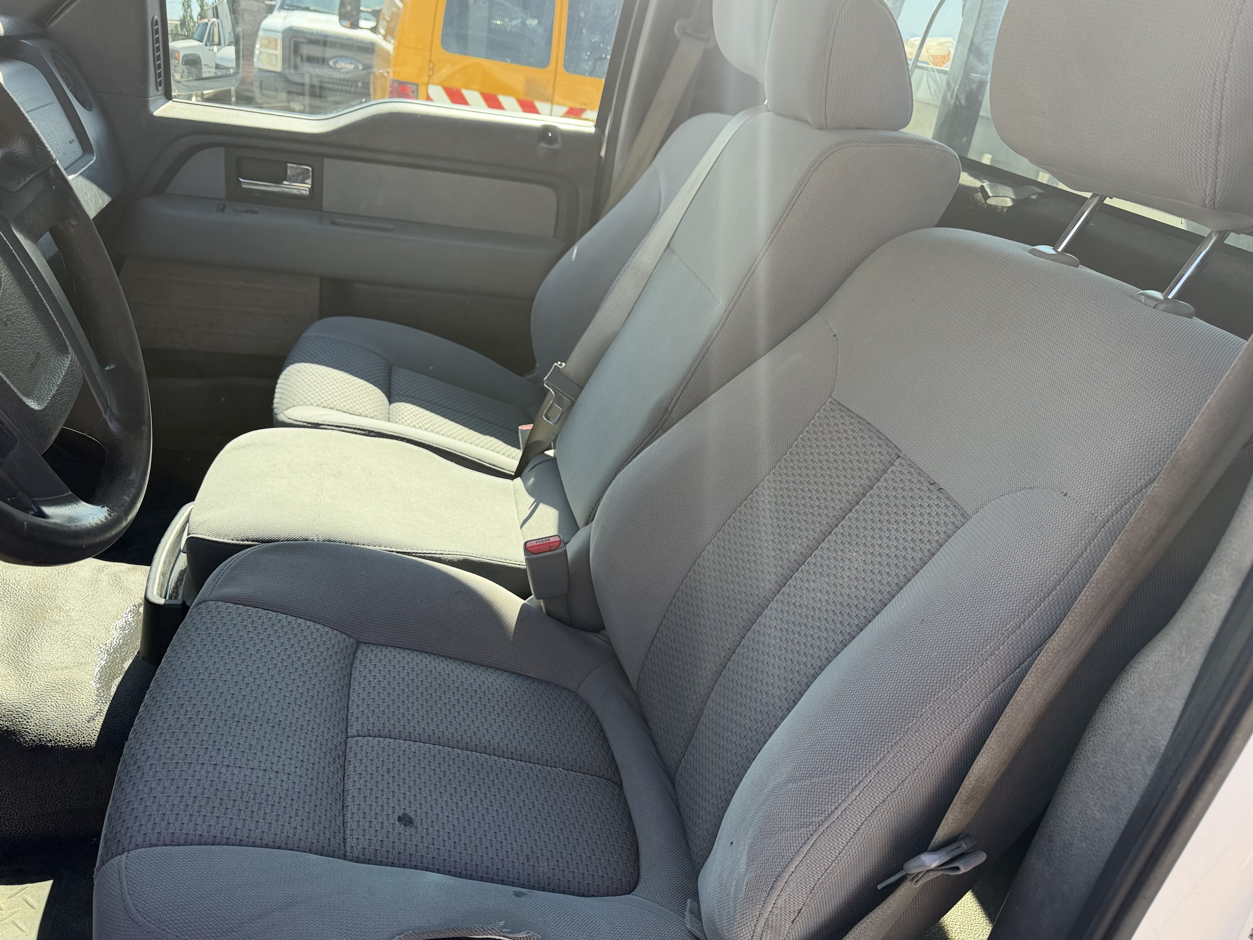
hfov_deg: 67.3
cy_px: 487
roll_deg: -9.3
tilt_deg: -22.2
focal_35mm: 26
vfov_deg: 53.0
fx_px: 941
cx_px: 622
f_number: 1.78
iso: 100
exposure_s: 1/822
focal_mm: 6.76
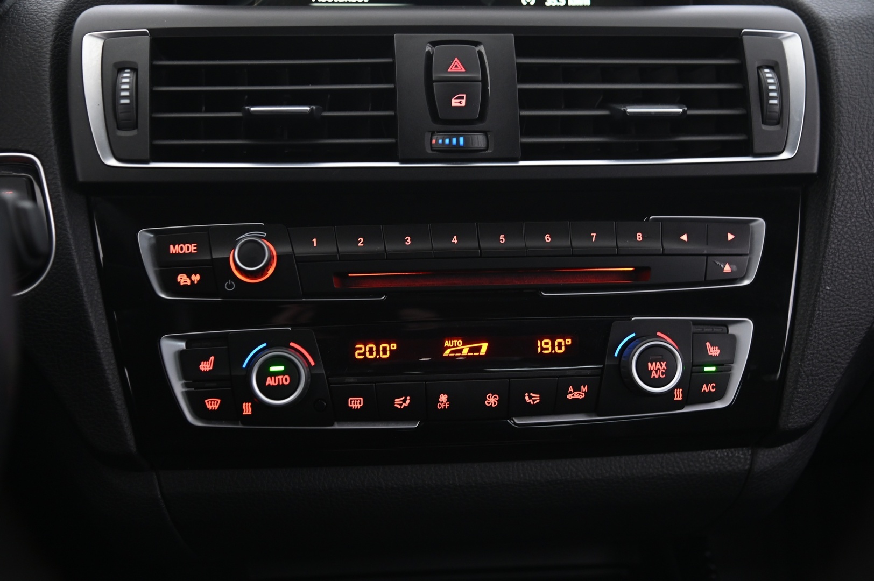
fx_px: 1164
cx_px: 437
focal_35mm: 48
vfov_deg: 28.0
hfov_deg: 41.1
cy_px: 290
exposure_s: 1/13
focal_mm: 48
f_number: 4
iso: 2000
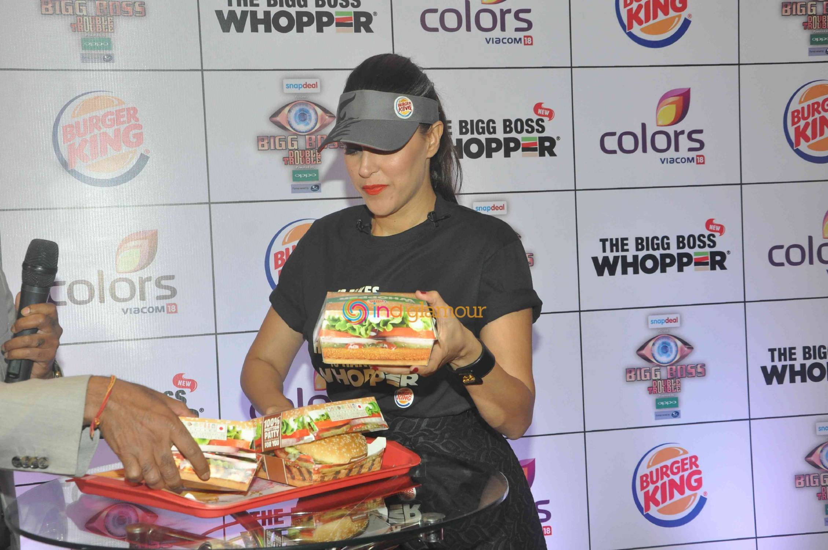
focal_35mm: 52
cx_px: 414
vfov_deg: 25.7
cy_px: 275
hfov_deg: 37.9
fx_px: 1206
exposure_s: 1/200
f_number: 9
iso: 1000
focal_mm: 35
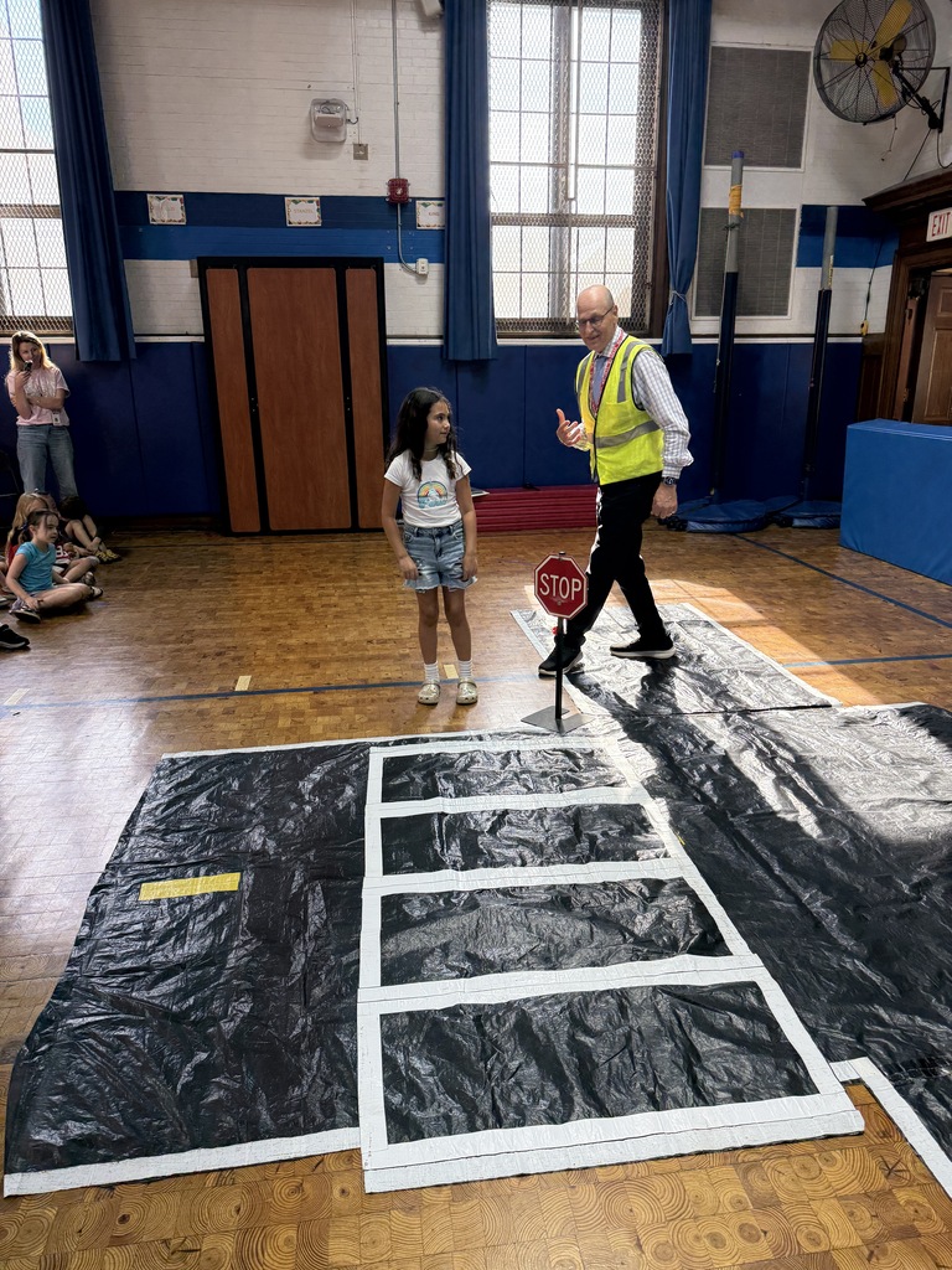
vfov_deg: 71.6
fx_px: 880
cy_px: 635
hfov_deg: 56.8
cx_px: 476
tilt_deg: -16.5
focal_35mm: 24
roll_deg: -0.9
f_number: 1.78
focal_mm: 6.76
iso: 200
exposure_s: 1/165
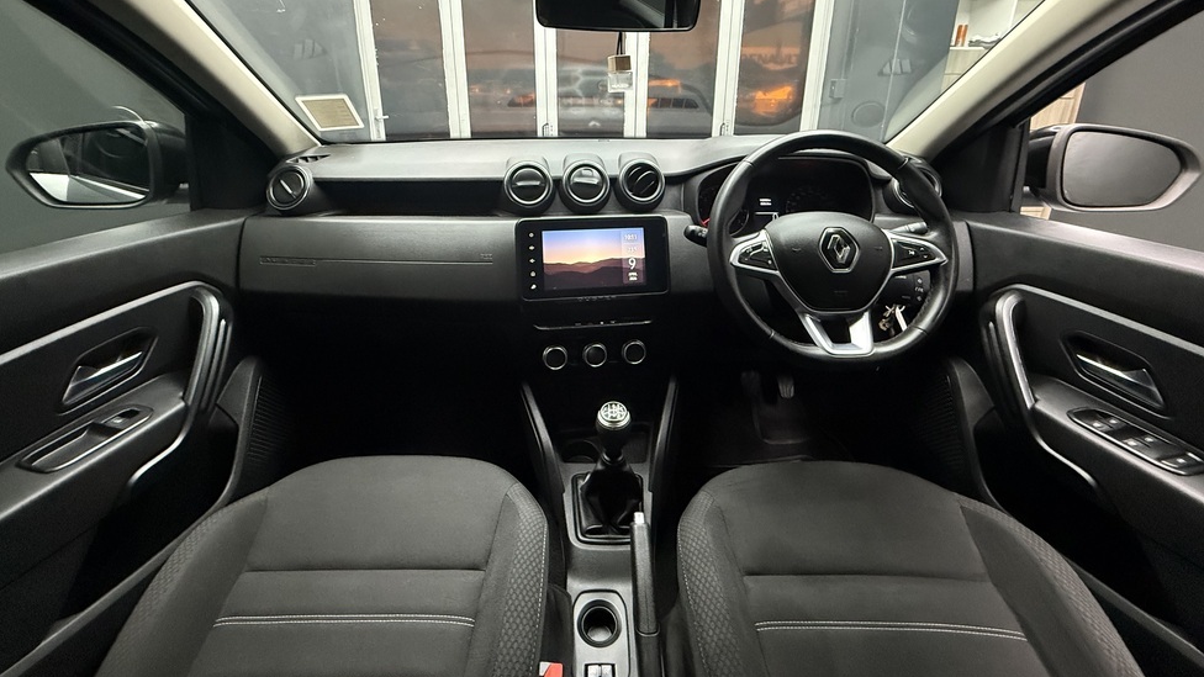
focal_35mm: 16
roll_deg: -0.5
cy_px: 247
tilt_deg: -17.6
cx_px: 592
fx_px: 511
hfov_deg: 99.4
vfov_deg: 65.9
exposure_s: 1/60
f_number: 2.2
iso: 800
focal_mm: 2.22
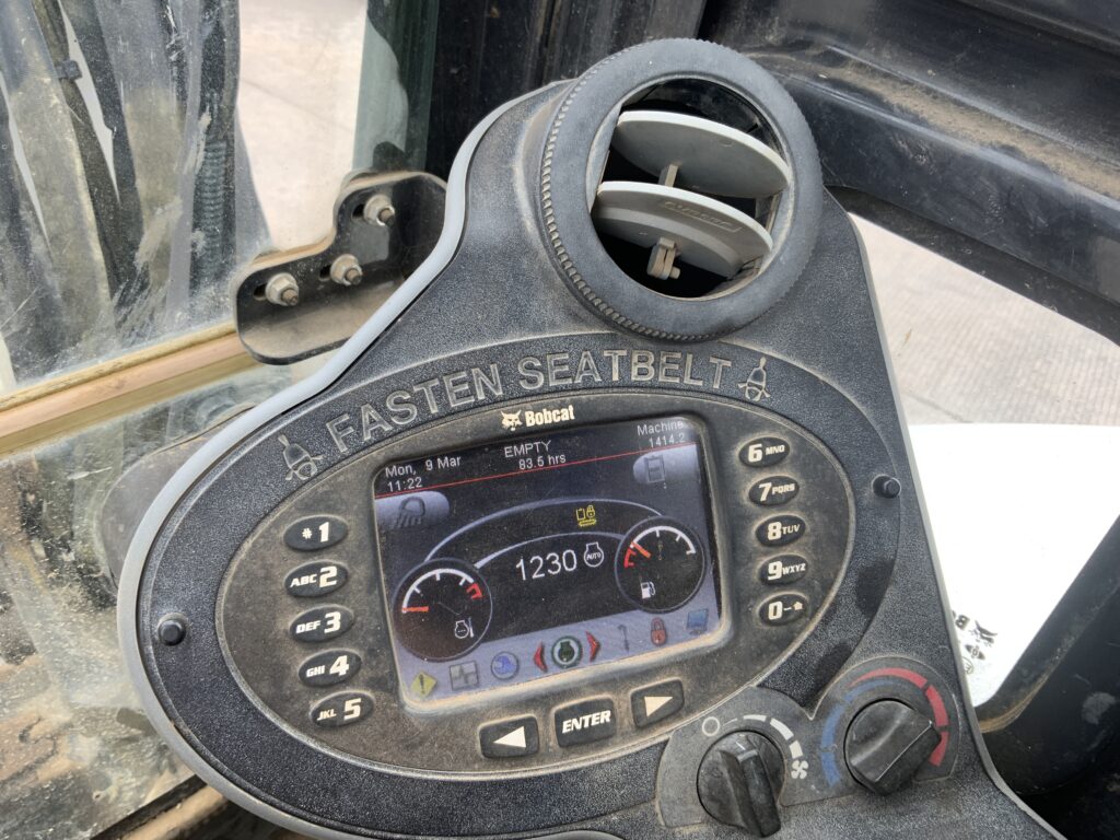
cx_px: 560
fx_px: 938
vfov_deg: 48.2
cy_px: 420
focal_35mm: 29
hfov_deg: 61.7
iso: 20
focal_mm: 3
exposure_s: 1/122
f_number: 1.8
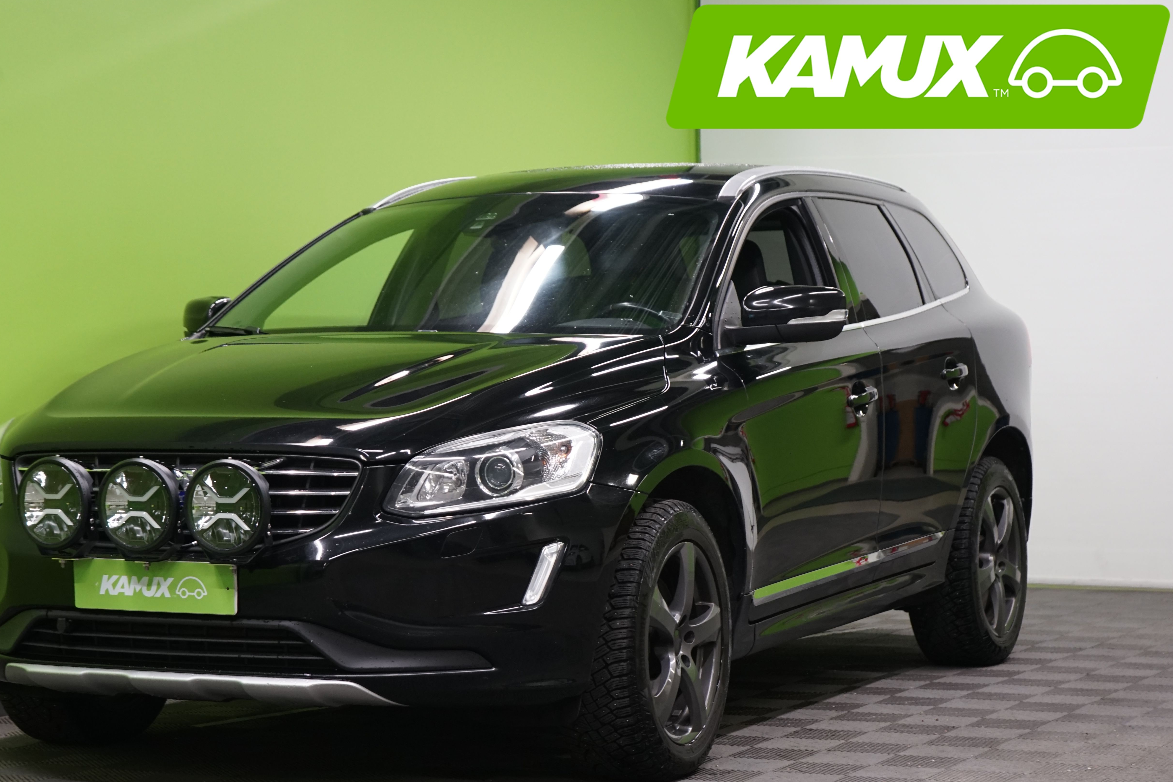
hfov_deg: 23.9
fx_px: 2769
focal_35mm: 85
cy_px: 440
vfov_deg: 16.1
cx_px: 485
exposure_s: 1/50
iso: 1000
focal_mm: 69
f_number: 5.6
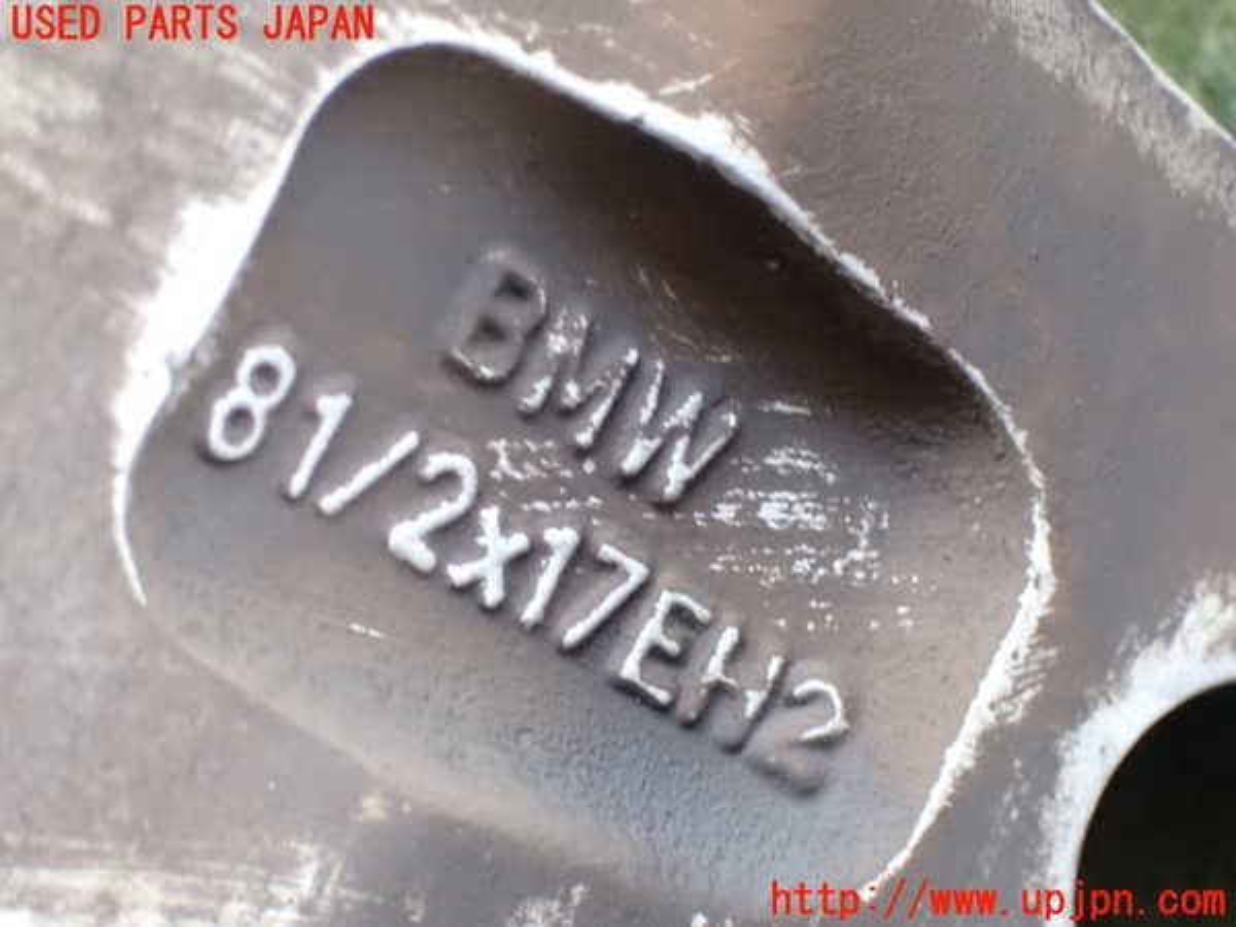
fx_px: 2749
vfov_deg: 19.1
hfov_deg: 25.3
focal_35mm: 77
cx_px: 618
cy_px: 464
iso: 1600
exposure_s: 1/40
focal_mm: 13.65
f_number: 4.1
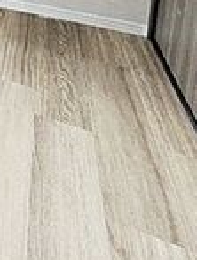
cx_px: -263
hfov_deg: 15.5
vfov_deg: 26.3
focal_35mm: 57
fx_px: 431
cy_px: -111
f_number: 2.2
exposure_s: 1/50
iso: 165
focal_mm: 1.83
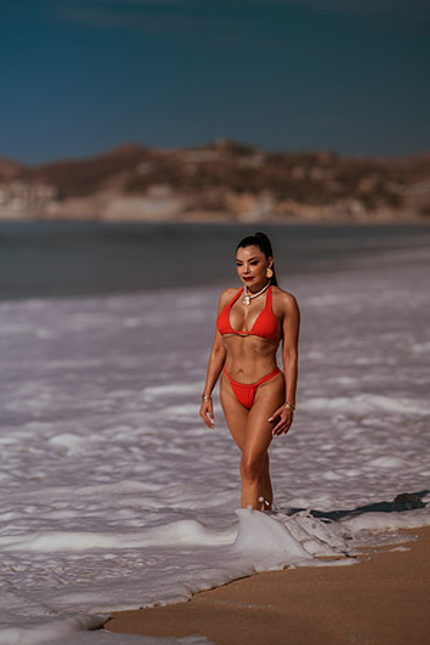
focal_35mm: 135
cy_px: 322
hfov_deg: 10.2
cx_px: 215
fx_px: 2419
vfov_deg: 15.2
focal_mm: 135
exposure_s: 1/8000
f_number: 2.2
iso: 50
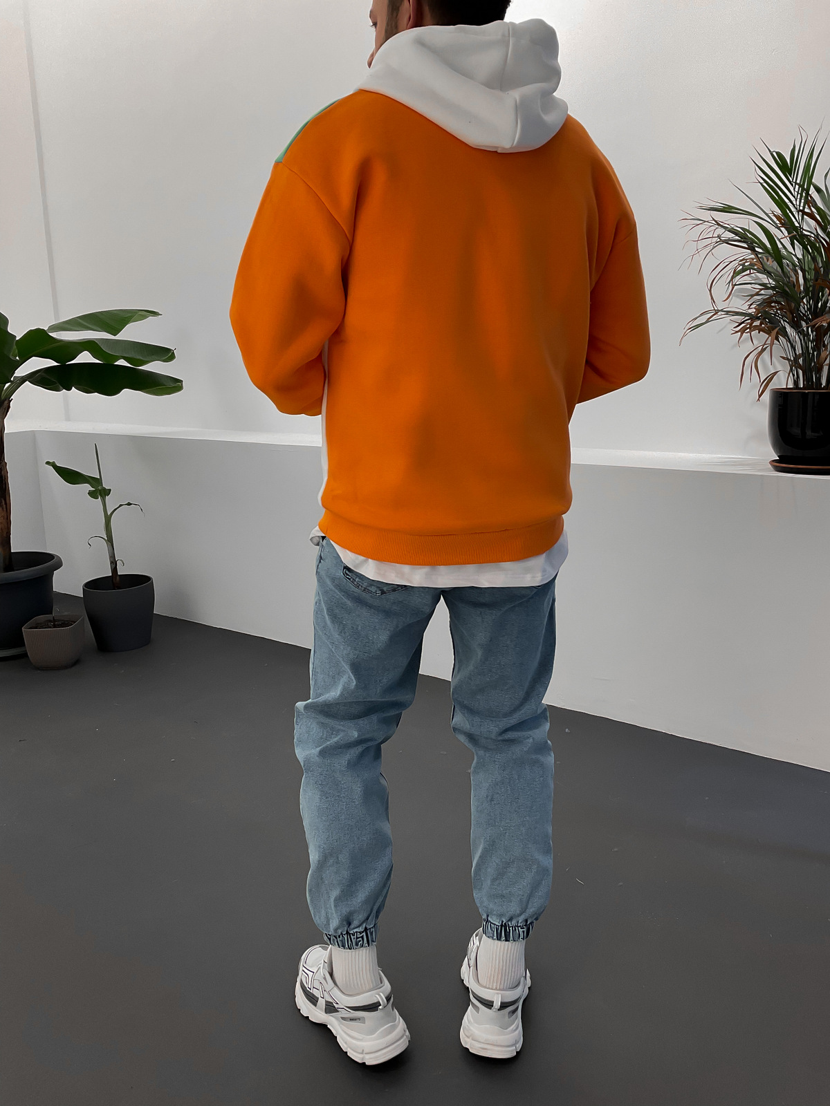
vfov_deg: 61.7
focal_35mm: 29
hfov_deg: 48.2
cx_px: 415
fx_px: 927
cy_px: 553
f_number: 1.8
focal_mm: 3
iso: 50
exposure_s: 1/100
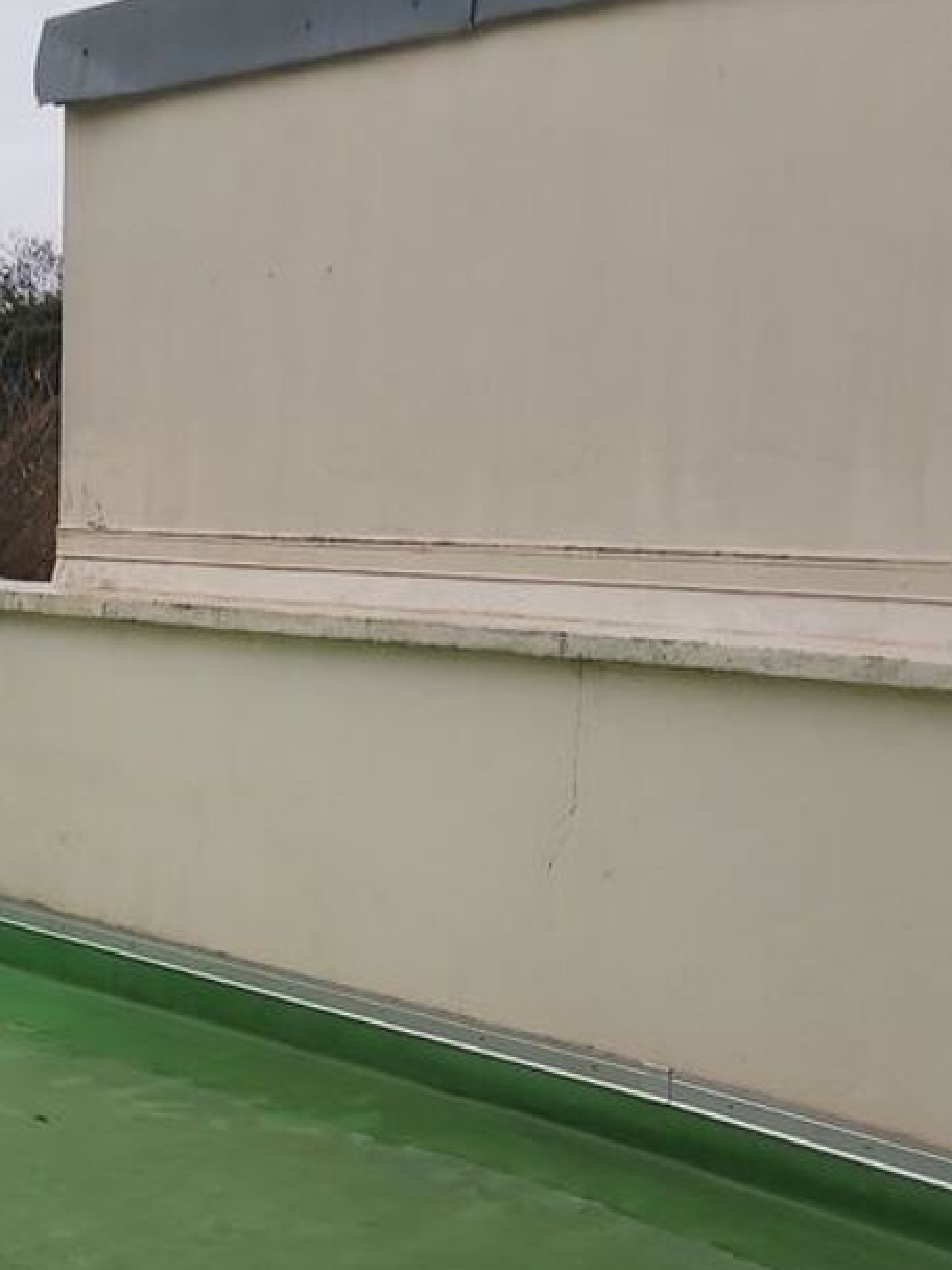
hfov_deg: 24.9
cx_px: 106
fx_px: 2090
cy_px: 985
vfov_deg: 33.0
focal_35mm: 57
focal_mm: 3.92
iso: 64
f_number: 1.7
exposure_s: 1/139
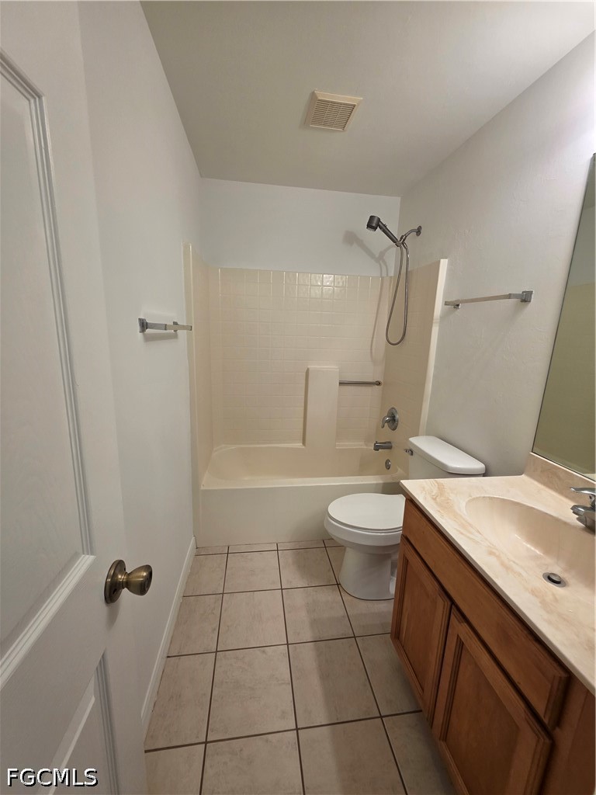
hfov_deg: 89.9
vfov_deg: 106.2
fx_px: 298
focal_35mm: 13
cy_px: 398
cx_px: 298
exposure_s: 1/120
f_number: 1.9
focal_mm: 2.2
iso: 200
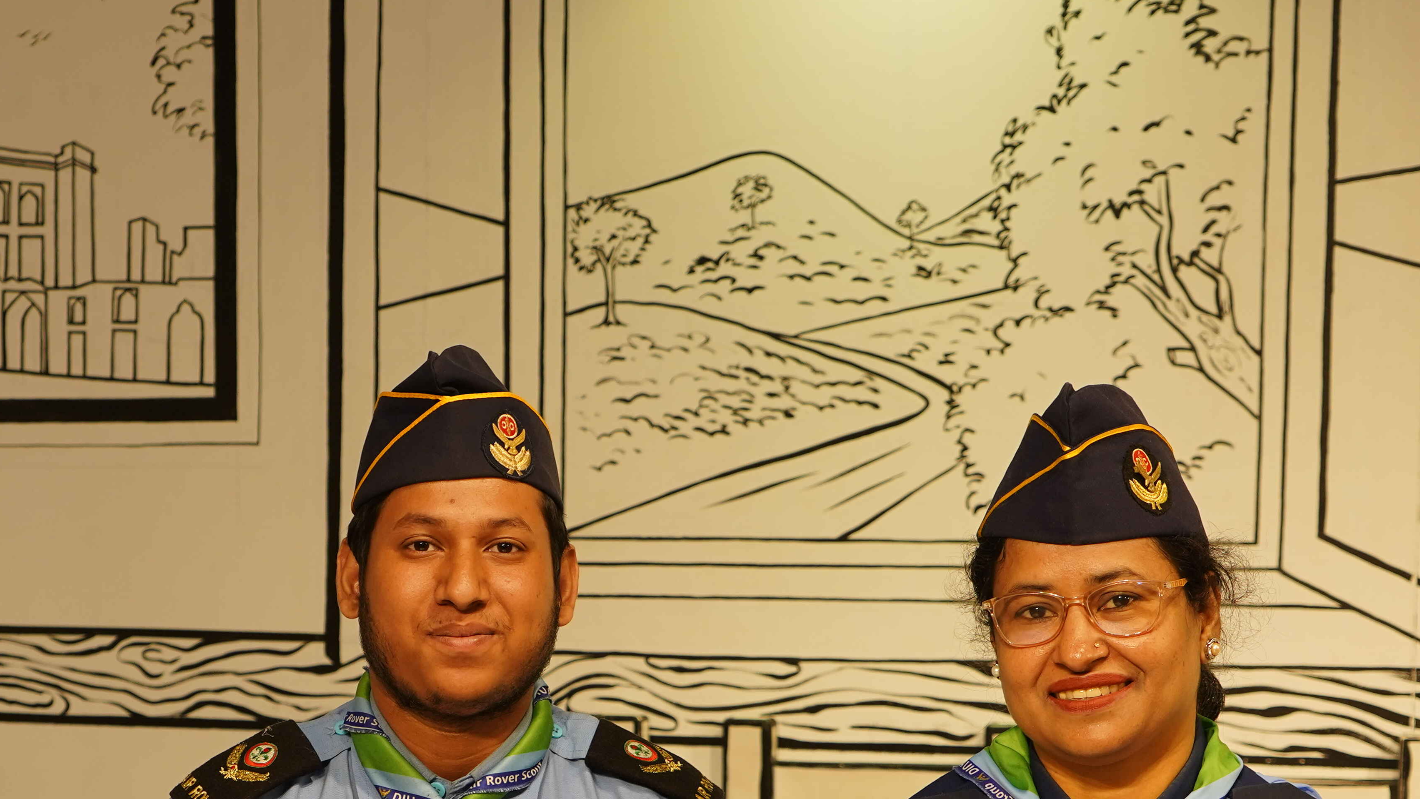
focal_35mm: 83
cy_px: 666
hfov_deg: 25.4
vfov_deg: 14.5
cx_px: 452
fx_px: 3125
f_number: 4.5
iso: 320
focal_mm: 45
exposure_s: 1/125
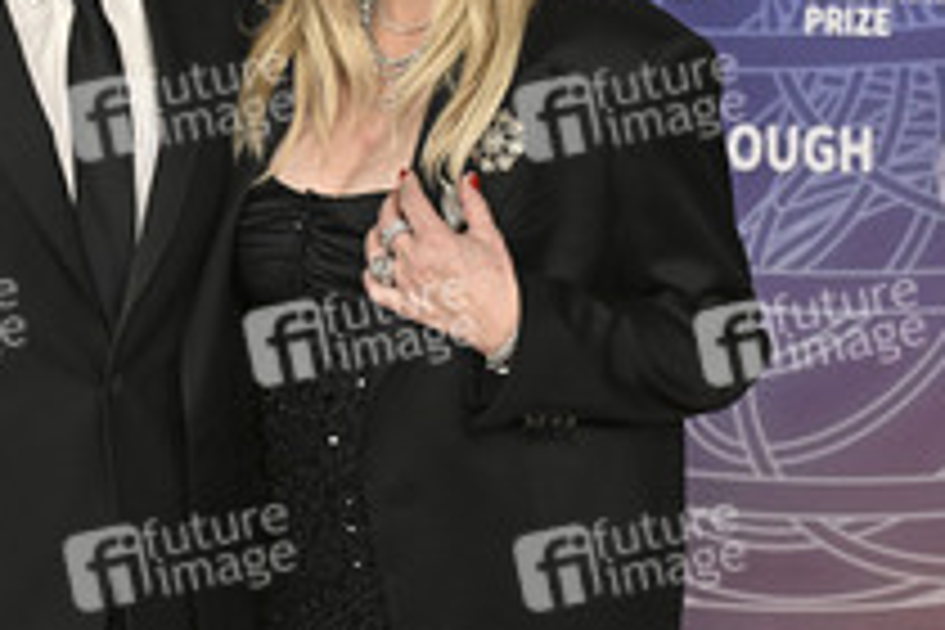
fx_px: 3097
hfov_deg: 17.3
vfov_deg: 11.6
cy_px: 220
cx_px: 241
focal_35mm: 118
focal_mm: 55
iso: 2000
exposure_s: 1/320
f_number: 4
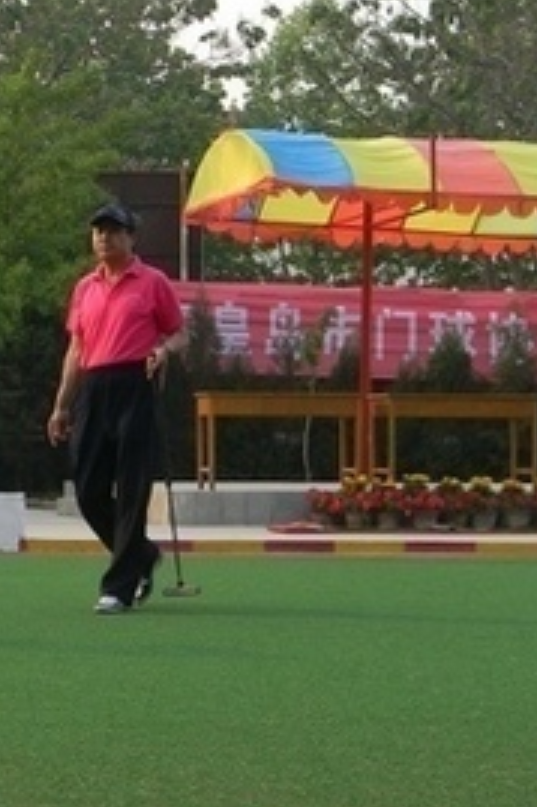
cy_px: 315
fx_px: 2442
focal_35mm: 109
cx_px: 3
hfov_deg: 12.4
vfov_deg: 18.7
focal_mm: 8.6
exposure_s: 1/197
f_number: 3.9
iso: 80
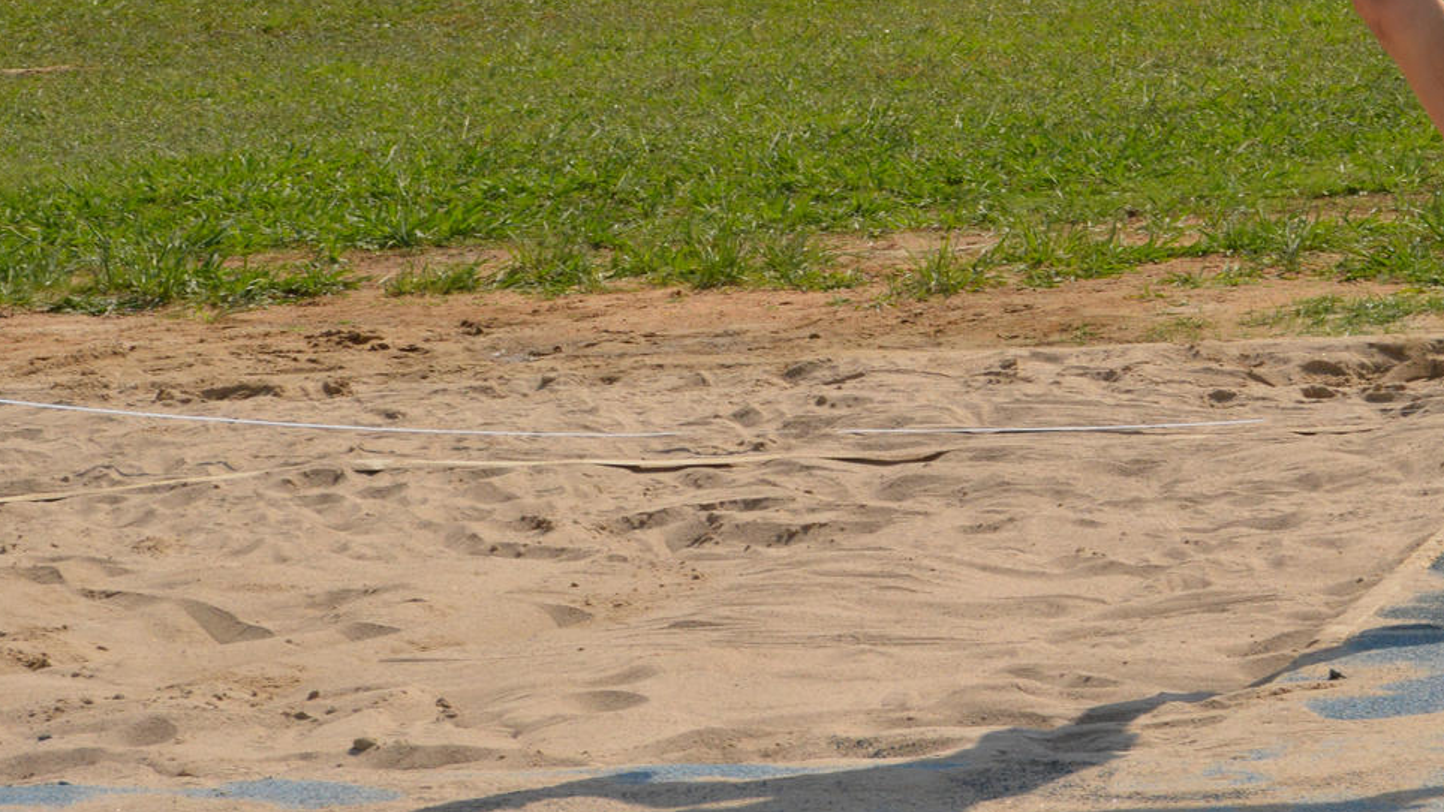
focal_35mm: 187
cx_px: 1155
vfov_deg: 6.5
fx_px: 7159
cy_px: -26
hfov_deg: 11.5
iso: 400
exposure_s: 1/2000
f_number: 8
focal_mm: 56
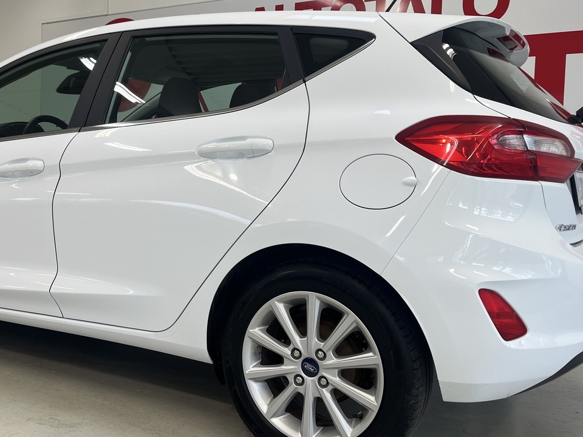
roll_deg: -3.1
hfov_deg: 47.2
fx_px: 657
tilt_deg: -4.0
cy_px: 199
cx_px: 203
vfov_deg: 36.8
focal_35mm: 39
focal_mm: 5.1
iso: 40
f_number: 1.6
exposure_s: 1/100
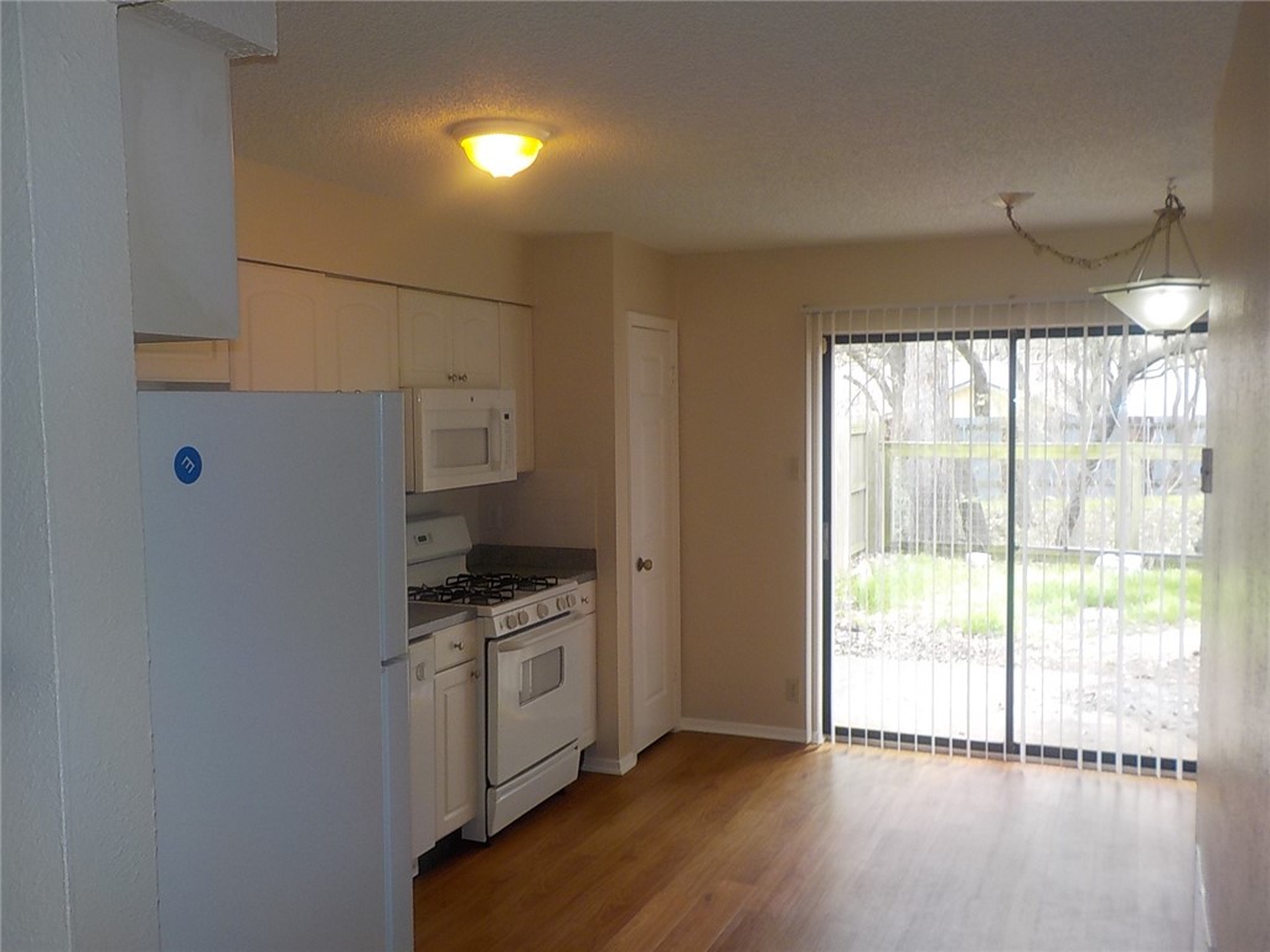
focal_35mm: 30
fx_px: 1101
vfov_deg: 46.8
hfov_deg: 60.0
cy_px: 476
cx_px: 635
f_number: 3.3
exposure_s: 1/30
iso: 125
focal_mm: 4.1
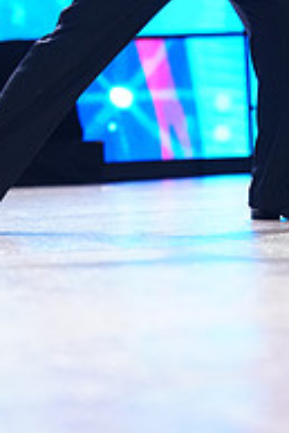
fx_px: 4471
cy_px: -193
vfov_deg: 5.5
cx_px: 227
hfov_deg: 3.7
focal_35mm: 372
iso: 2000
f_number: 2.8
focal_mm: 124
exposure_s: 1/500
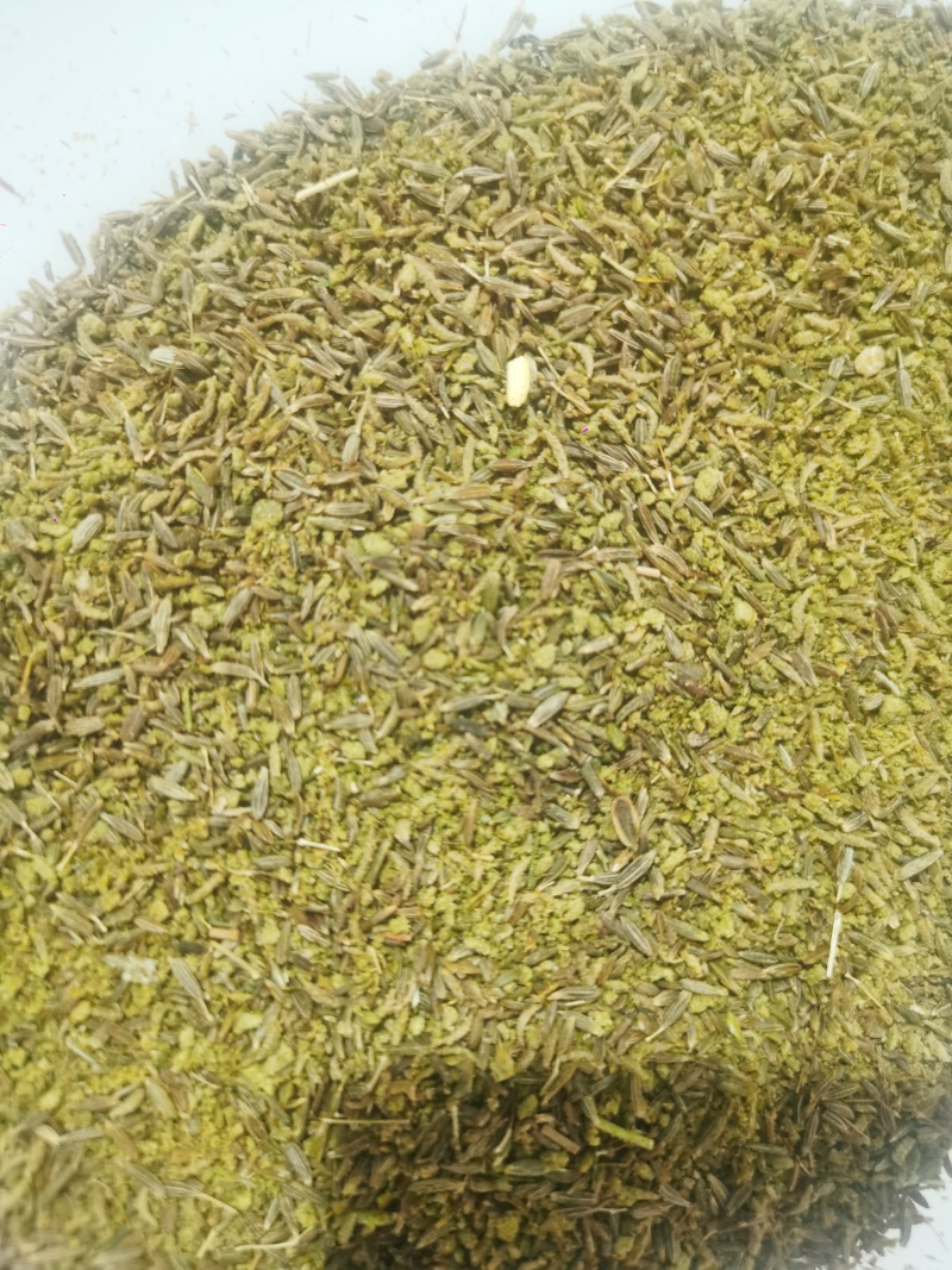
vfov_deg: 65.3
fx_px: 990
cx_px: 476
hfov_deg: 51.3
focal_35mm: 27
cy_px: 635
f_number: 1.8
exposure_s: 1/40
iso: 500
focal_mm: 5.58
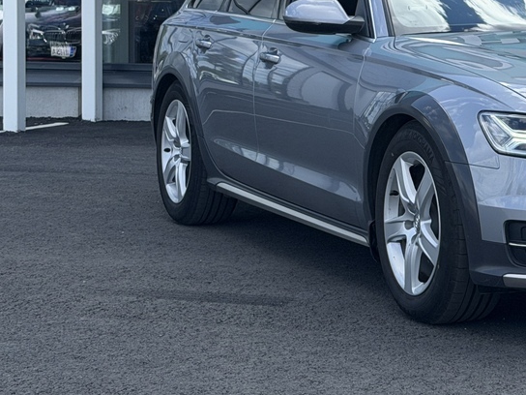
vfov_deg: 11.6
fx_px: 1930
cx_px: 511
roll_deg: -1.7
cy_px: 83
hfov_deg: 15.3
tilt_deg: -2.4
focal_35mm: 127
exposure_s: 1/1931
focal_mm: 6.76
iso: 80
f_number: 1.78
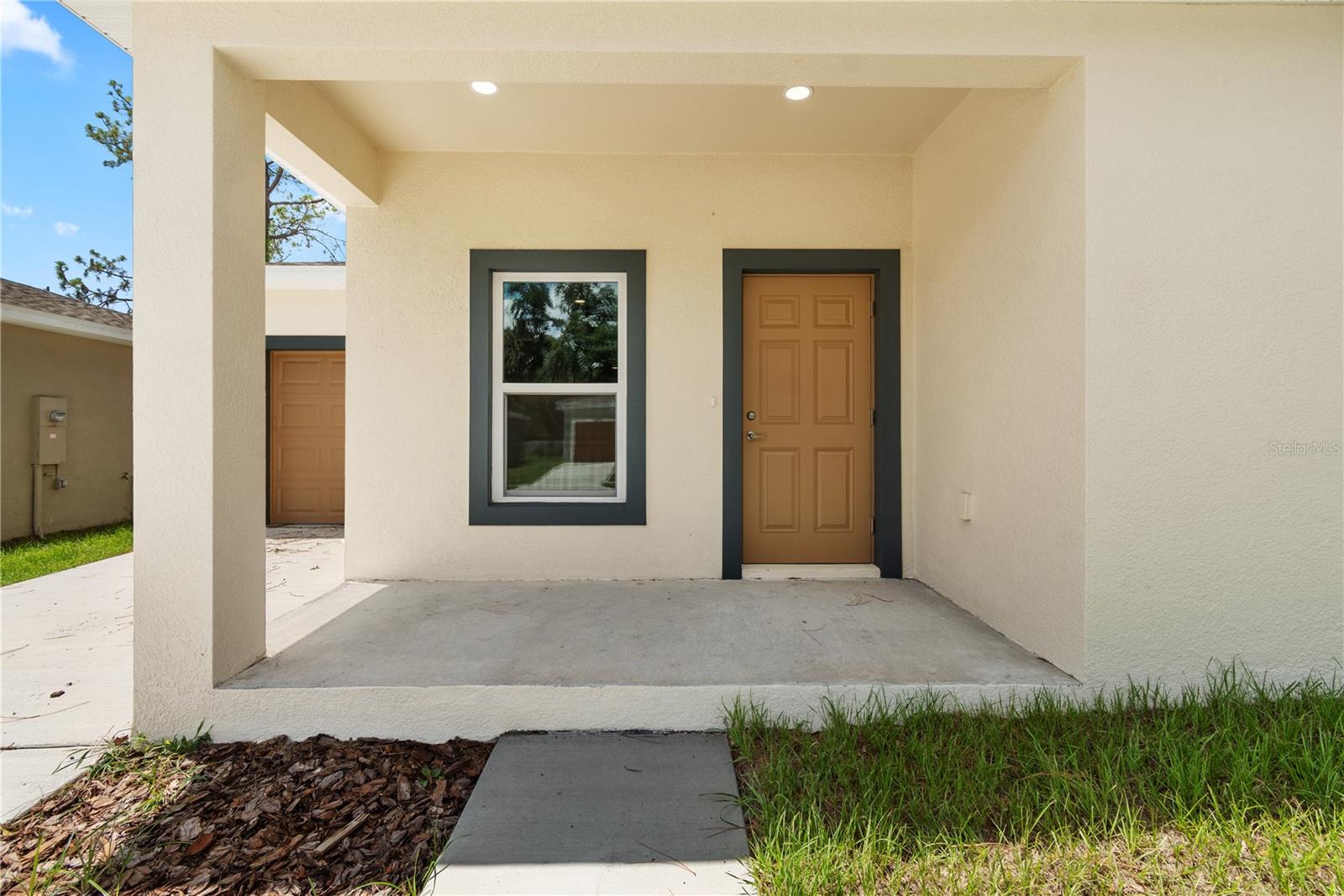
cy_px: 448
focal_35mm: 15
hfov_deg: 100.4
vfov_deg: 77.3
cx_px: 672
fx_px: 560
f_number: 7.1
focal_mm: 10
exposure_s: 1/200
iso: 100
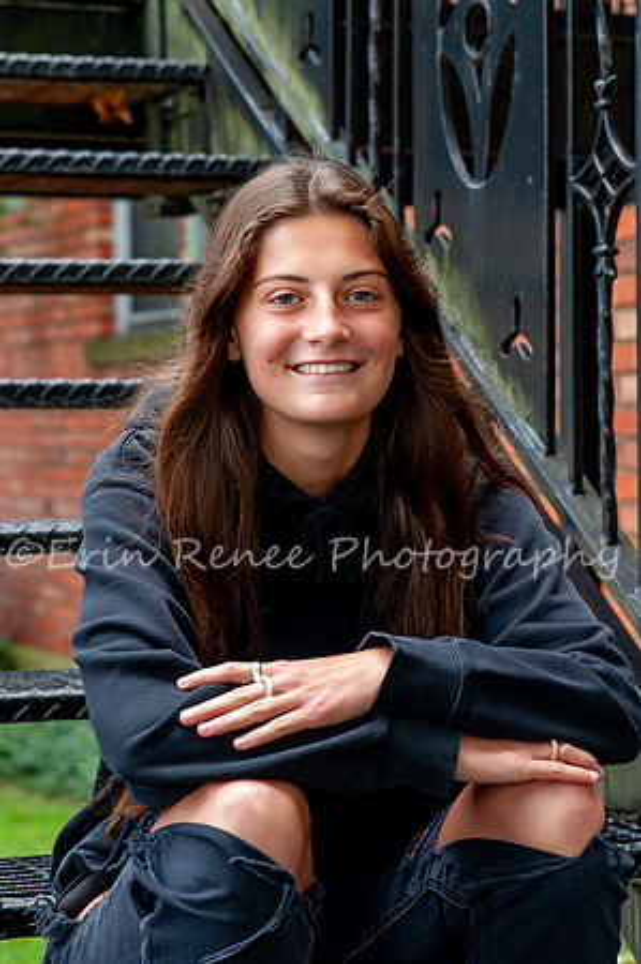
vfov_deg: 18.5
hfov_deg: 12.3
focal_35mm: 111
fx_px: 2963
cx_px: 413
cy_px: 458
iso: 640
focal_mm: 70
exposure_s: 1/160
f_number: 5.6
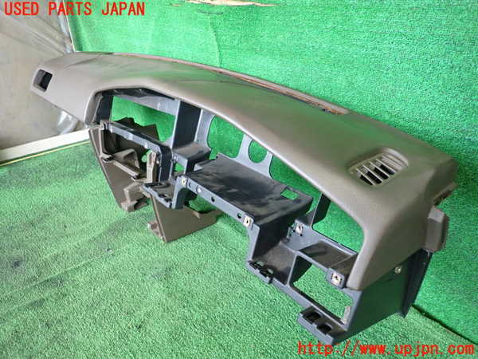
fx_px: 345
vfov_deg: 54.9
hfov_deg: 69.4
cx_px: 239
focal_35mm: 25
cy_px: 180
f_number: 2
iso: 500
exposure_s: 1/125
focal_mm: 4.5
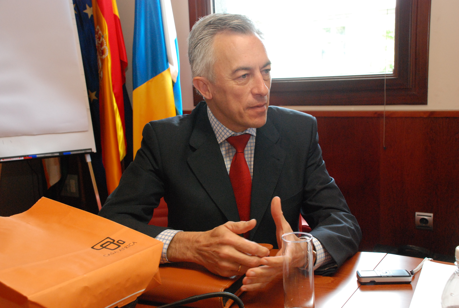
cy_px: 154
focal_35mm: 42
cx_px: 230
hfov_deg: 46.3
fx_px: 536
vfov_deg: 32.0
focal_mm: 28
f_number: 8
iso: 1250
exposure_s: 1/60
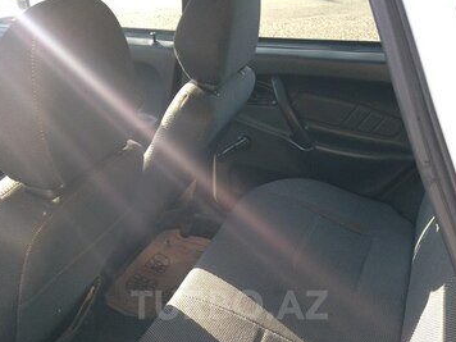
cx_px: 229
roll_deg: -1.6
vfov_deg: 30.2
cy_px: 305
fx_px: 606
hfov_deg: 41.2
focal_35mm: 46
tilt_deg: -33.9
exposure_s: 1/120
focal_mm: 4.12
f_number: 2.4
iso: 50
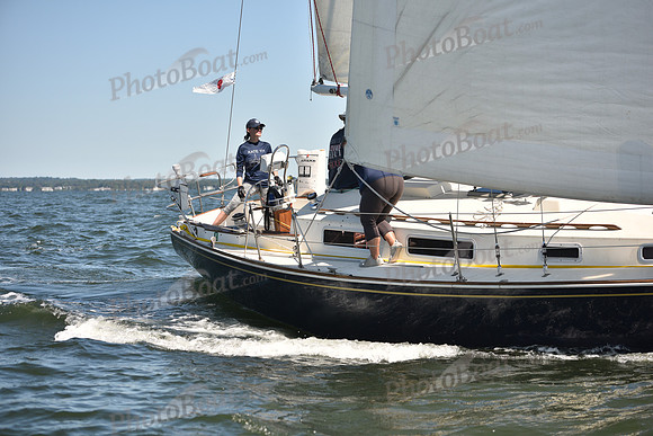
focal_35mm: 78
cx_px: 326
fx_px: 1415
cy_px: 218
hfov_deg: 26.0
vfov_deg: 17.5
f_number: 3.5
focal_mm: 78
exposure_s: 1/1250
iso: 250
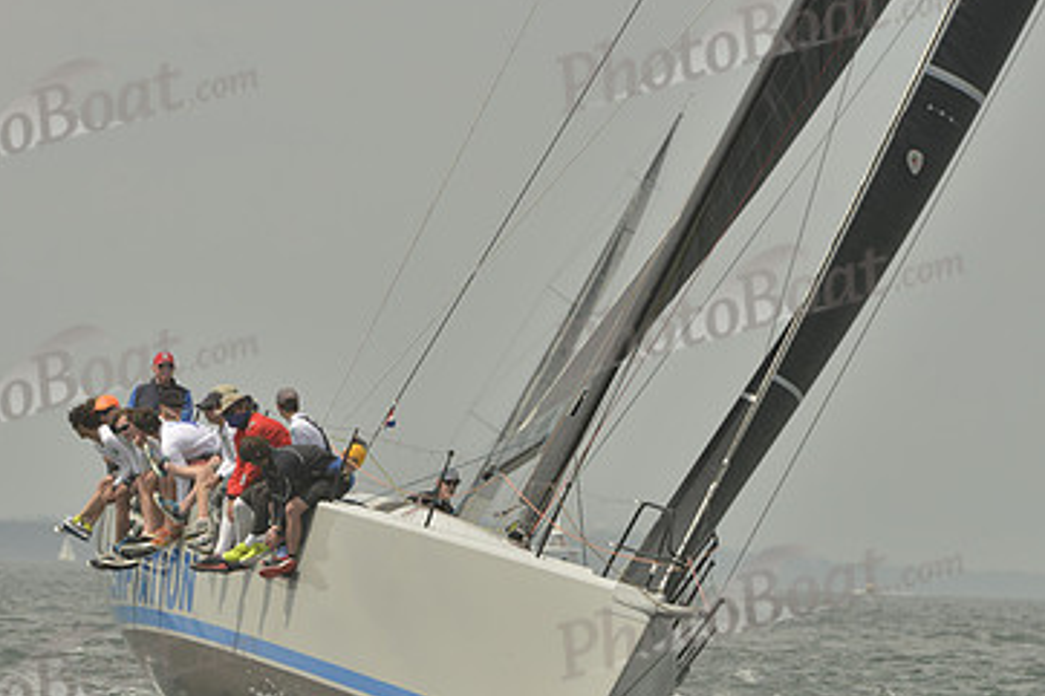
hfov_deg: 3.2
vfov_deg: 2.1
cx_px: 410
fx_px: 18597
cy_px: 495
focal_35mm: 641
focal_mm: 400
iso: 280
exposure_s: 1/1250
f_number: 8
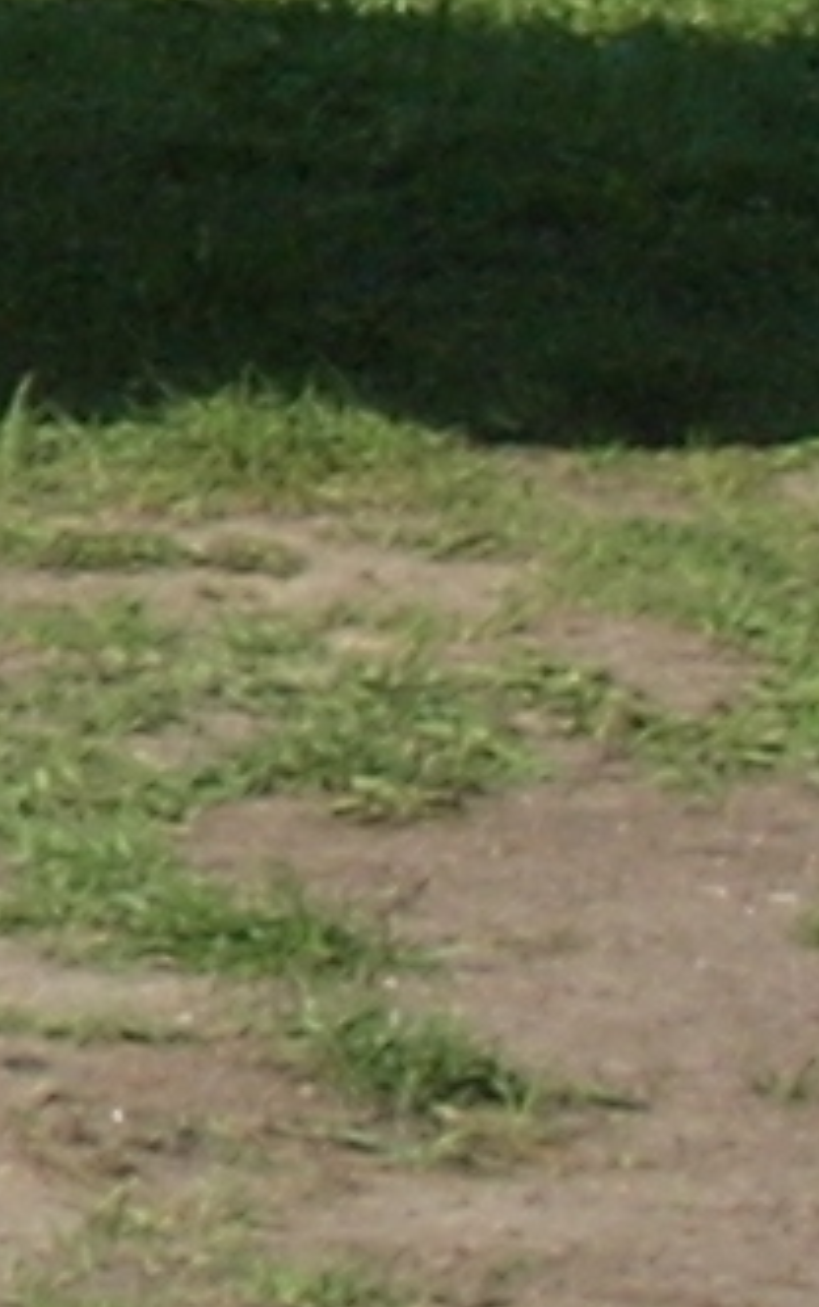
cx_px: -2441
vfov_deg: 6.8
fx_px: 10767
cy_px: -890
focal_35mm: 302
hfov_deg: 4.1
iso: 64
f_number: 5.6
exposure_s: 1/201
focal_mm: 6.2
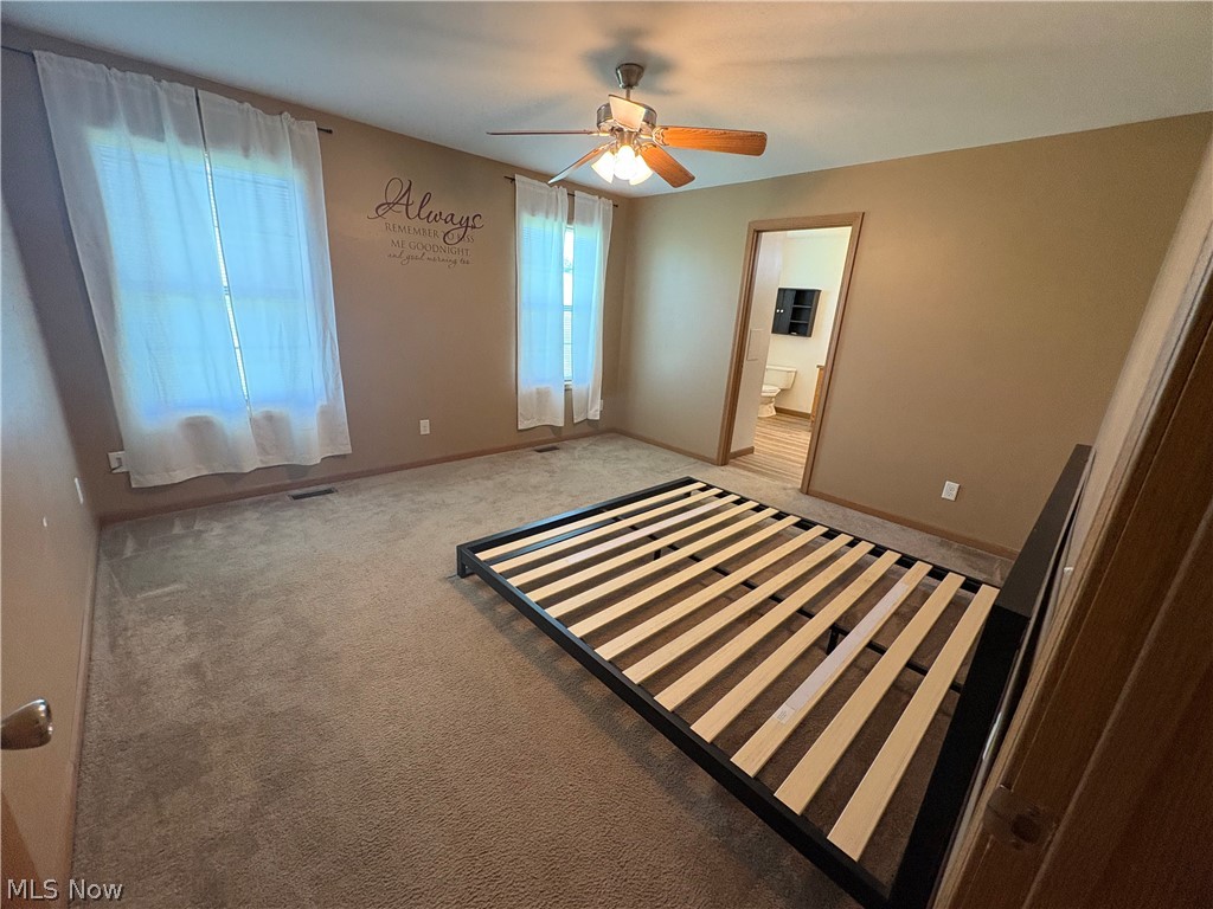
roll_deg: -3.7
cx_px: 606
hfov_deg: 102.1
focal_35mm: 14
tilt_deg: -17.3
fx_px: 491
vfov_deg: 85.7
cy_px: 454
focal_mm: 2.22
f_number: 2.2
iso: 400
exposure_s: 1/60
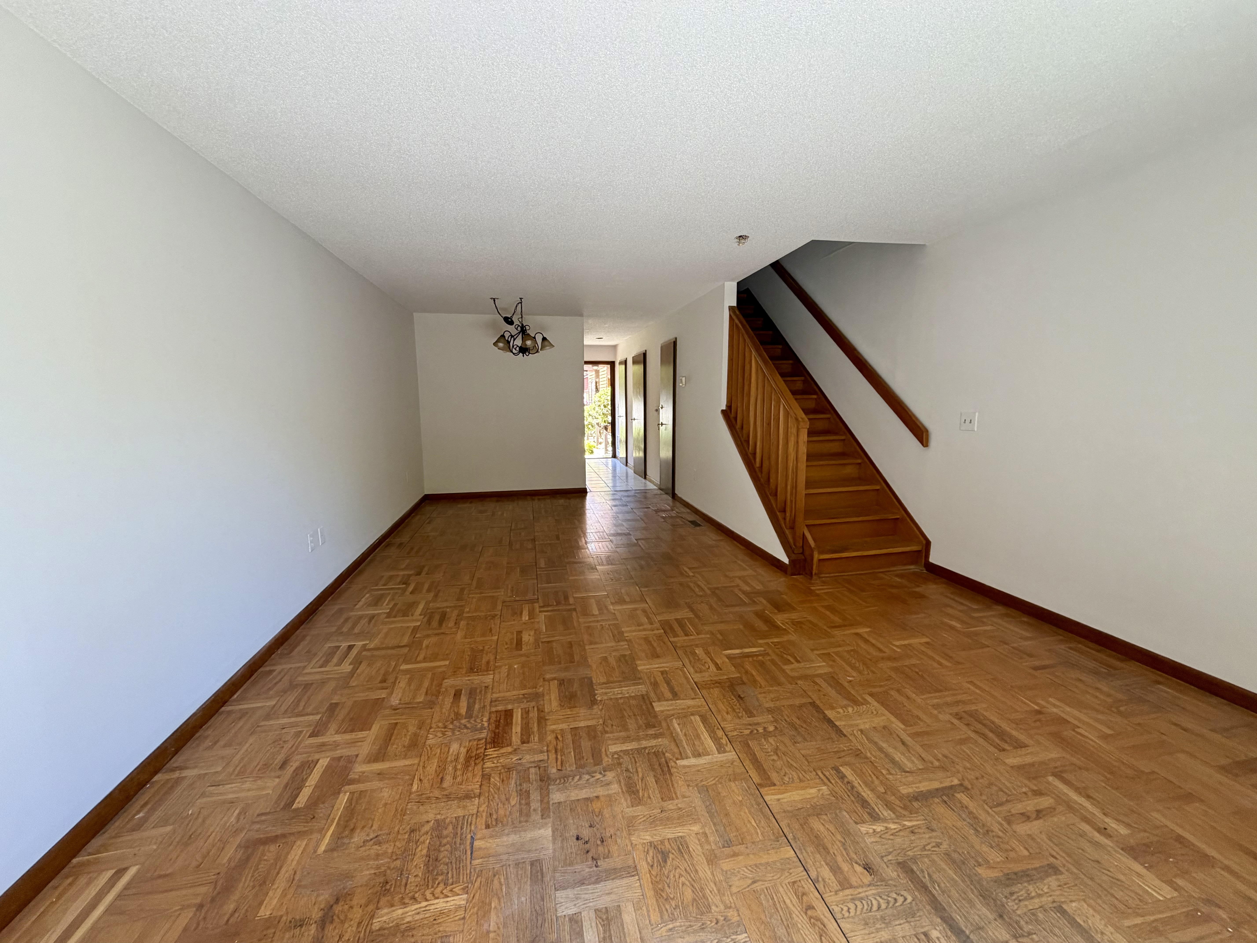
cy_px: 472
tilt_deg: -8.4
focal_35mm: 14
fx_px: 508
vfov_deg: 85.7
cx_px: 628
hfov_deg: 102.1
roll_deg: +0.5
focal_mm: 2.22
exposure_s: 1/121
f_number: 2.2
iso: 160
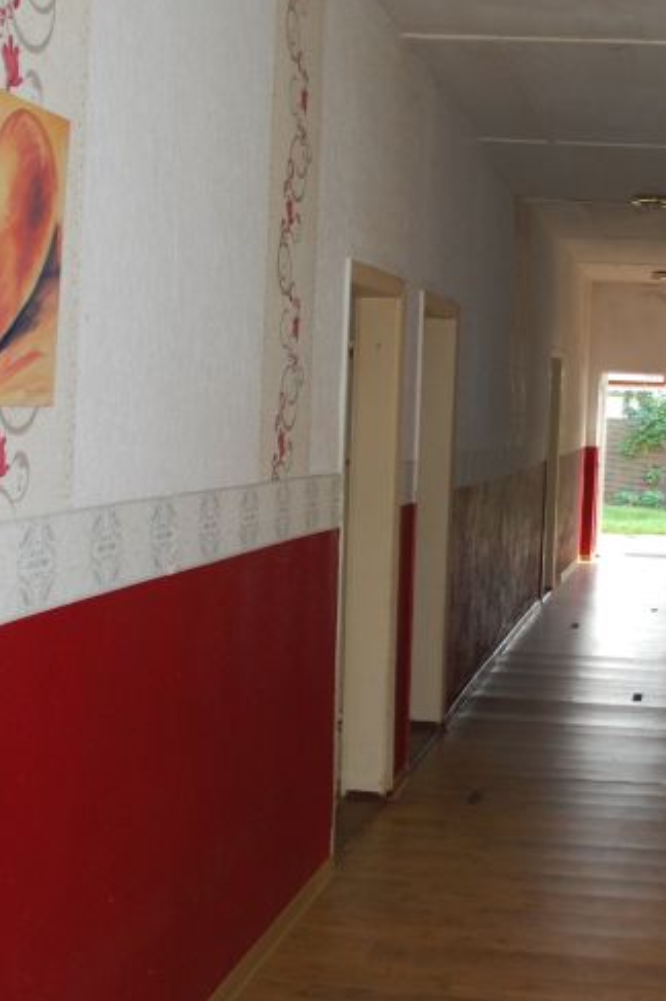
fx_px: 1389
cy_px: 514
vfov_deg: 39.6
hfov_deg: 26.4
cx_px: 534
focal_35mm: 50
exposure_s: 1/60
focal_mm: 18
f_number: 3.5
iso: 400
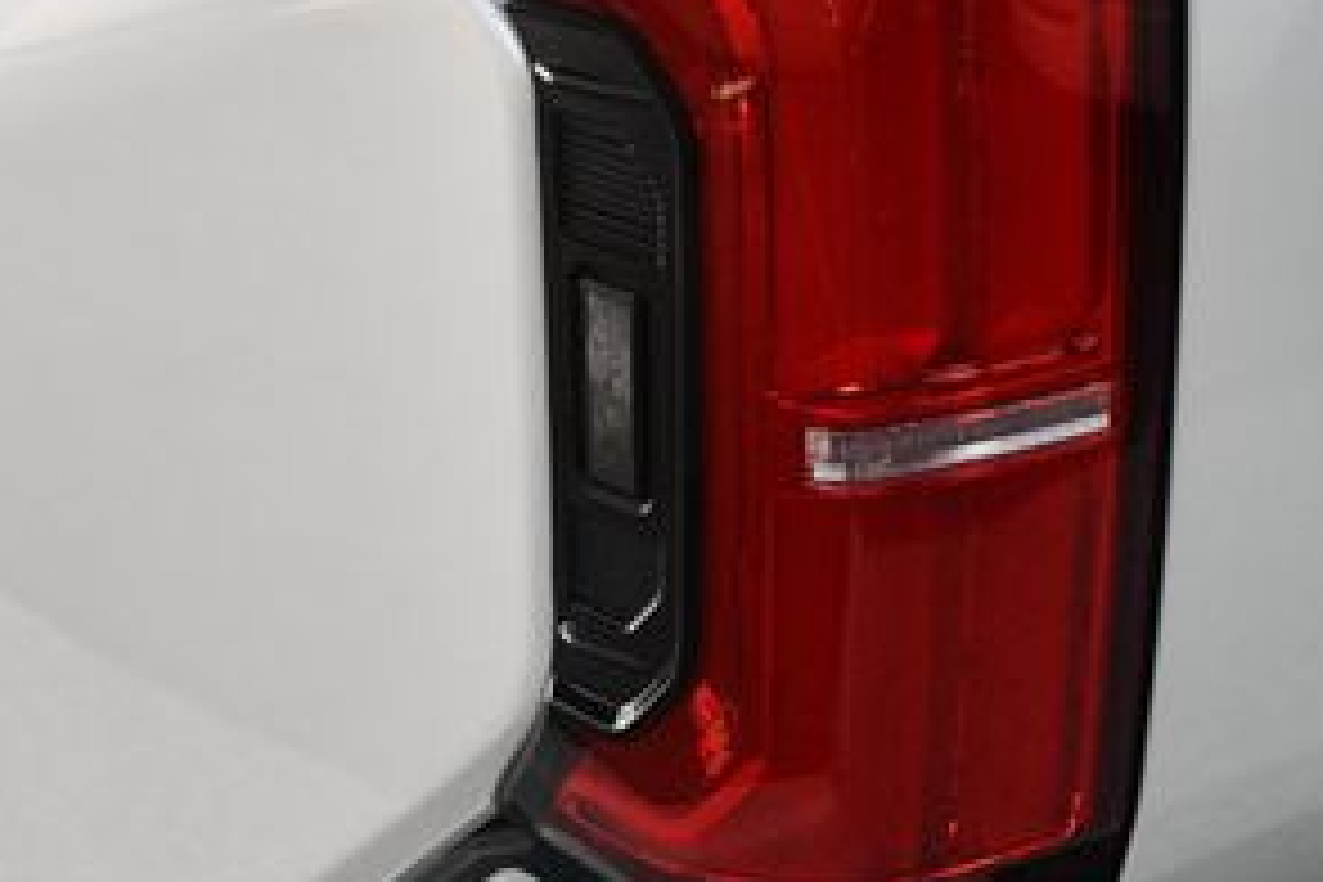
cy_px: 342
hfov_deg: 27.2
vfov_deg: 18.4
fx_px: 2719
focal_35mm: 74
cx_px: 886
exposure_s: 1/125
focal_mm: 23
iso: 1250
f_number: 3.8
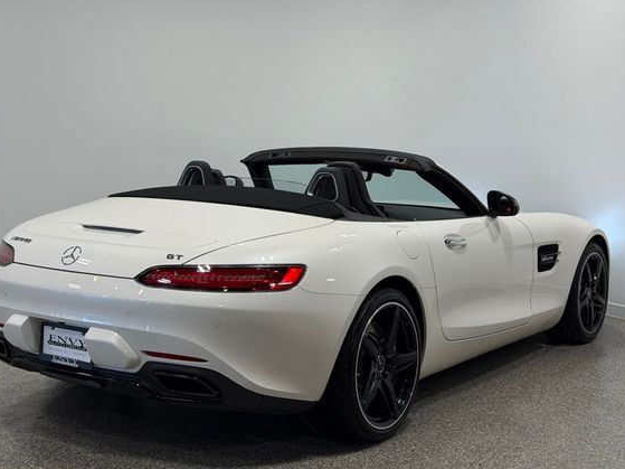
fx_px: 993
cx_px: 291
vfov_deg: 26.5
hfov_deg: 34.9
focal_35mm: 55
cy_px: 227
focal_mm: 6.76
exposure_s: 1/538
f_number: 1.78
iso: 64
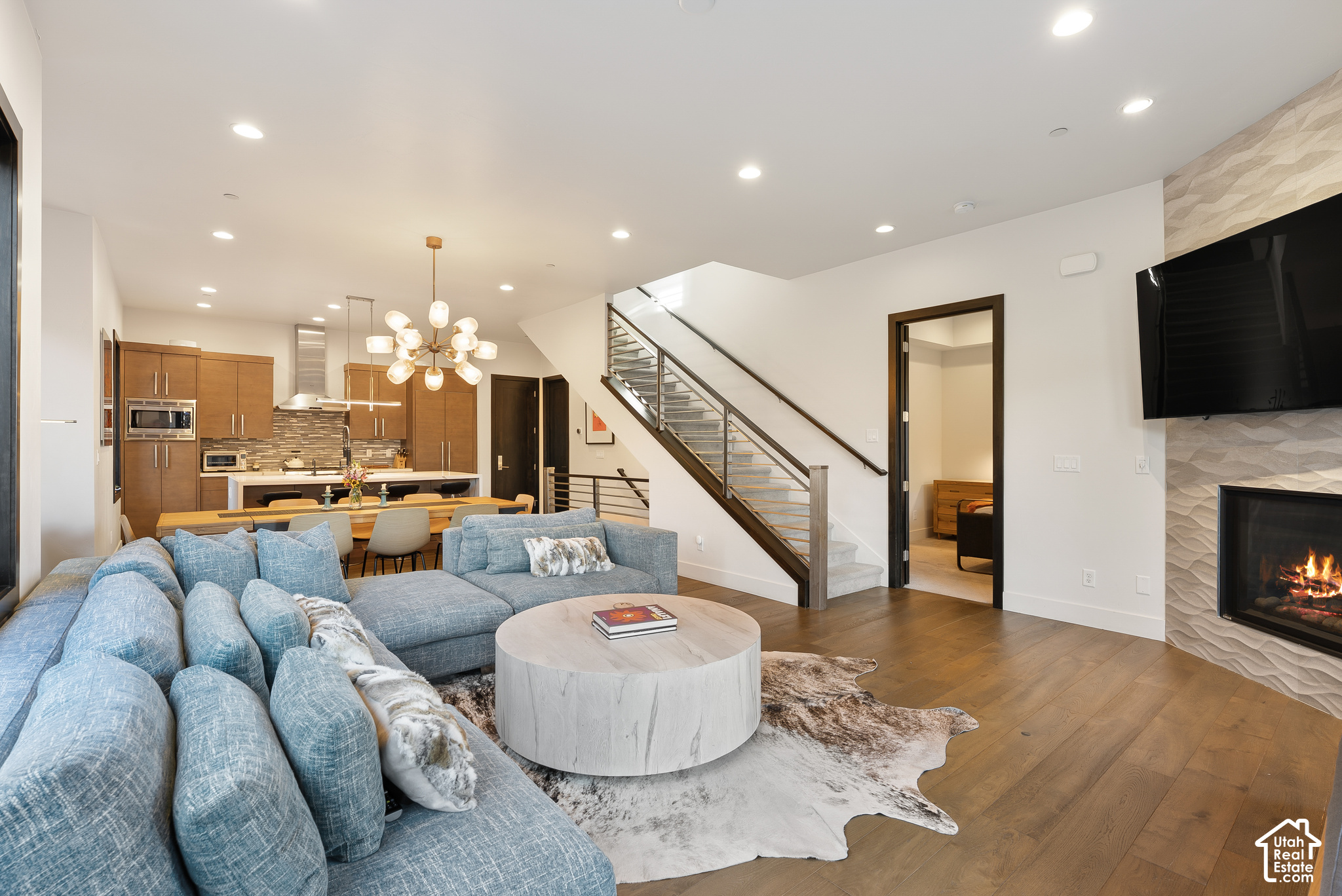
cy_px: 448
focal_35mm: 16
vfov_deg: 73.8
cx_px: 671
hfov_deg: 96.7
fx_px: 597
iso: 40
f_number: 8
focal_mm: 16
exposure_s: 1/5
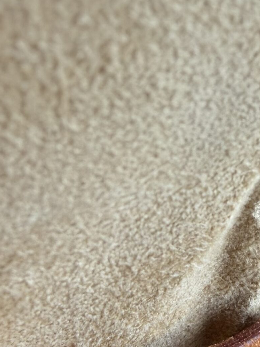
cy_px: 383
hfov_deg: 24.8
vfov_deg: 29.4
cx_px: 158
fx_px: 591
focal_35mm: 59
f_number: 2.2
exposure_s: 1/121
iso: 64
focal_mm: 2.22
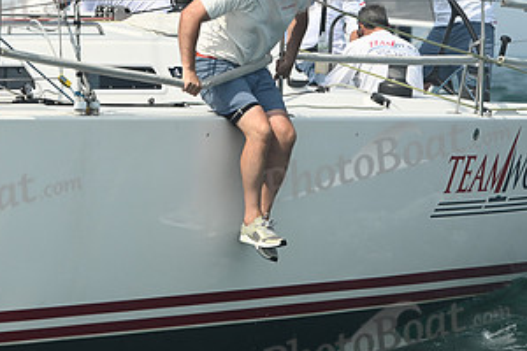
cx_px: 174
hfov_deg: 6.1
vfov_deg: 4.1
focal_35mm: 338
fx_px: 4948
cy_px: 92
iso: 320
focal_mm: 175
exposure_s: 1/1250
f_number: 7.1
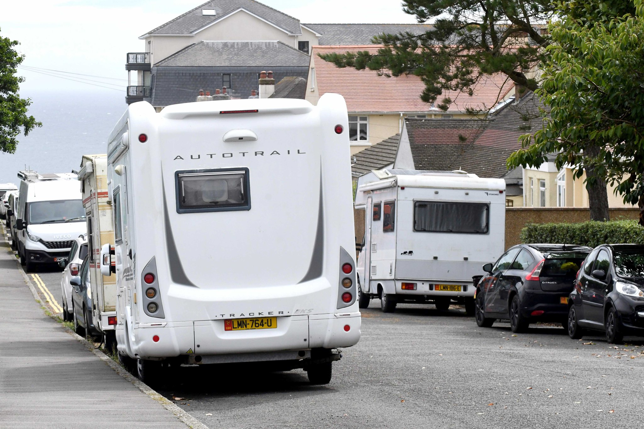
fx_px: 2549
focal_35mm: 142
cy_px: 214
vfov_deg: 9.6
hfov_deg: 14.4
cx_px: 322
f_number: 18
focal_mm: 95
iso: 1250
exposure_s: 1/1250
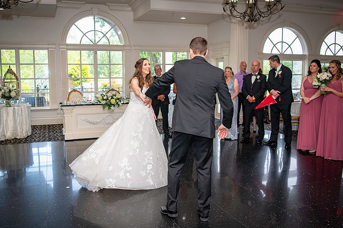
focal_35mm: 35
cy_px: 113
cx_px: 161
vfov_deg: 37.4
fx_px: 337
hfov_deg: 53.9
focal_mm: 32
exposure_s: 1/125
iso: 800
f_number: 3.2
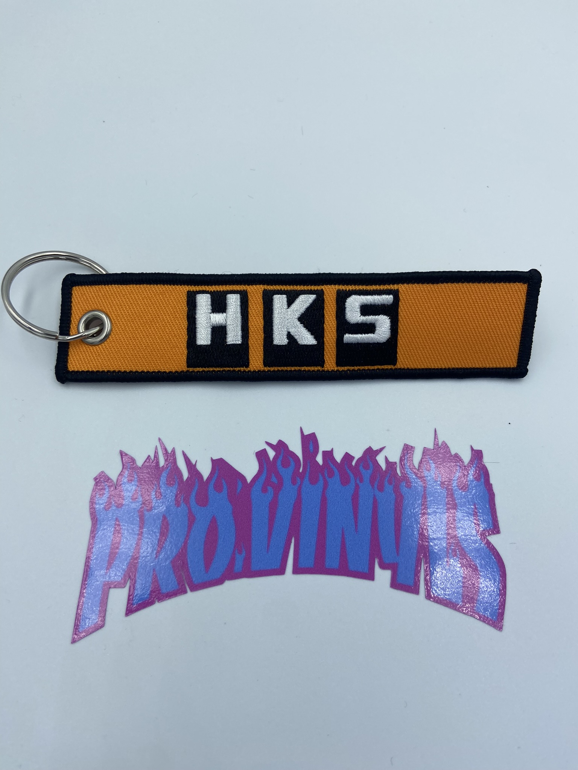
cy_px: 385
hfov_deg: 53.1
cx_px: 289
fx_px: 579
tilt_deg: -67.4
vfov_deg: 67.3
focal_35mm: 26
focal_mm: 4.25
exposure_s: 1/1063
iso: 32
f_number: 1.8
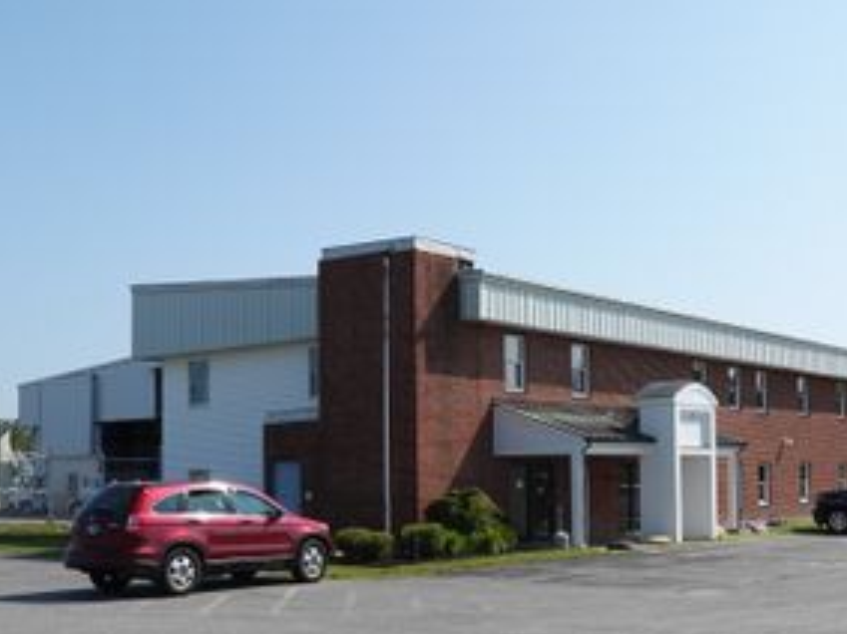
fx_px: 1198
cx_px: 512
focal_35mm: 49
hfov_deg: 38.8
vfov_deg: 29.4
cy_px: 440
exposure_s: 1/640
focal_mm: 9
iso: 125
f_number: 5.6
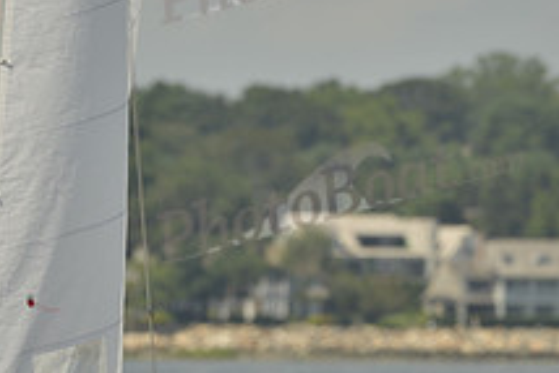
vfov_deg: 1.3
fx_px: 15973
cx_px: 24
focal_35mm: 1028
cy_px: 369
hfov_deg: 2.0
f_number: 7.1
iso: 200
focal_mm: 380
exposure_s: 1/1250
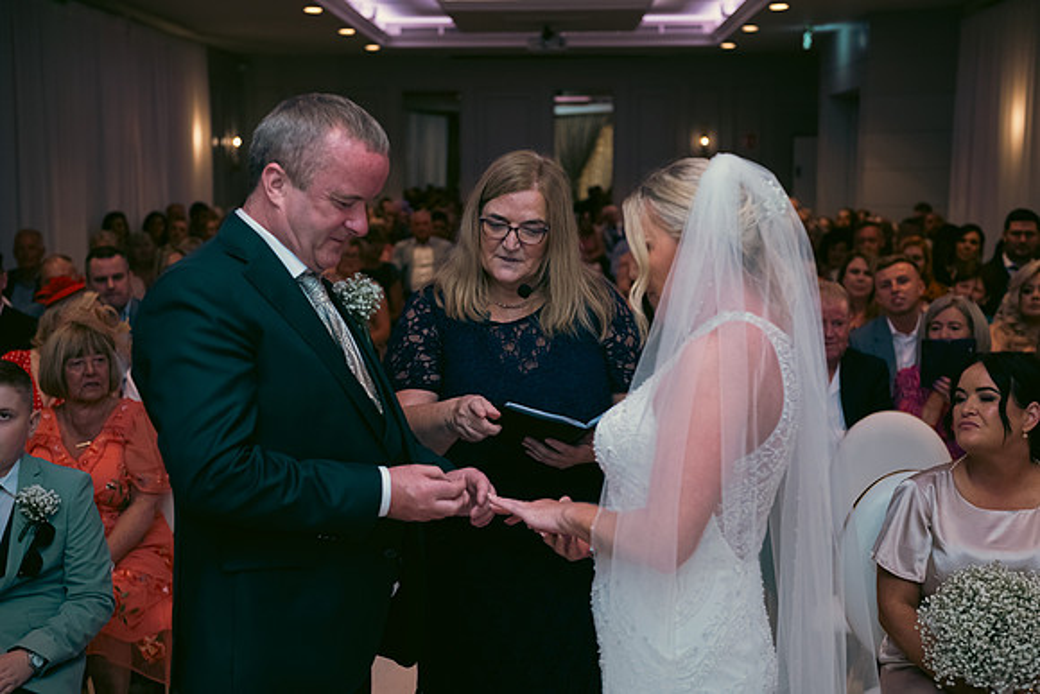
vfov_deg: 27.0
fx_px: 1445
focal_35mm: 50
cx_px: 520
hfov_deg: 39.6
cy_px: 347
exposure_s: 1/160
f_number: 3.5
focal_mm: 50
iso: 800
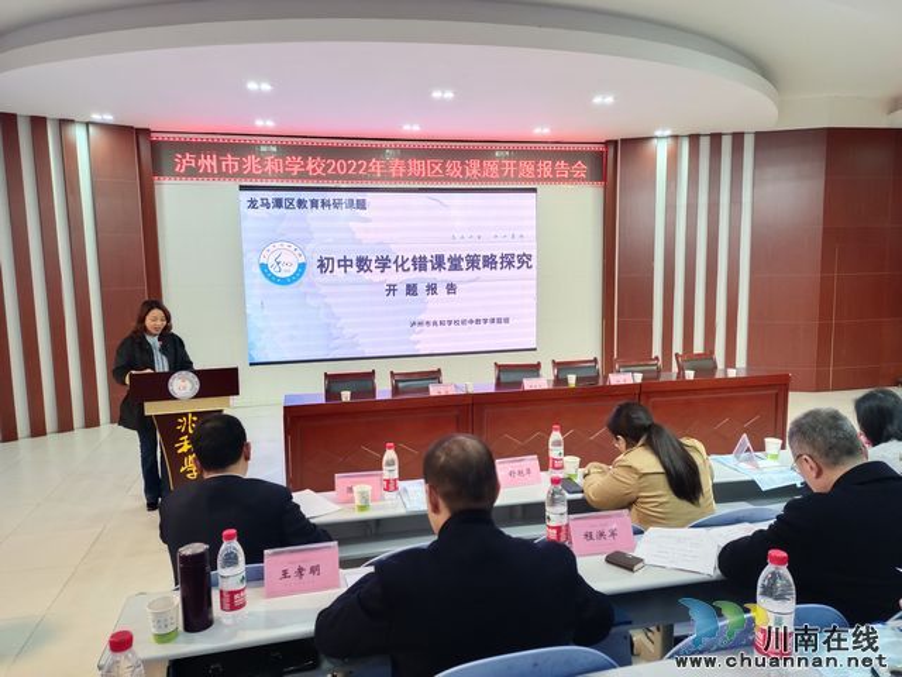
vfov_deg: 54.9
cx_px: 451
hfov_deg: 69.4
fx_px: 651
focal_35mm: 25
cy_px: 338
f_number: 1.79
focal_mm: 4.71
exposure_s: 1/50
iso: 1426
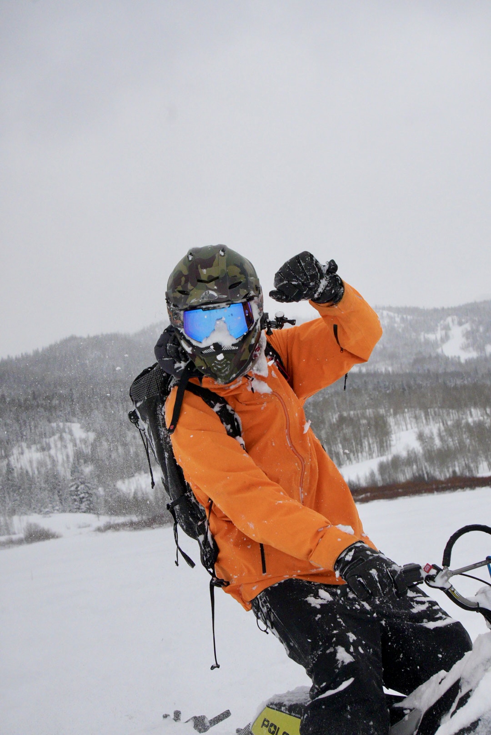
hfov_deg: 16.7
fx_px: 1675
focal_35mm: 82
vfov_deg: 24.7
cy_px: 368
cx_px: 246
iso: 6400
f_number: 9
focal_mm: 55
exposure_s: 1/6400
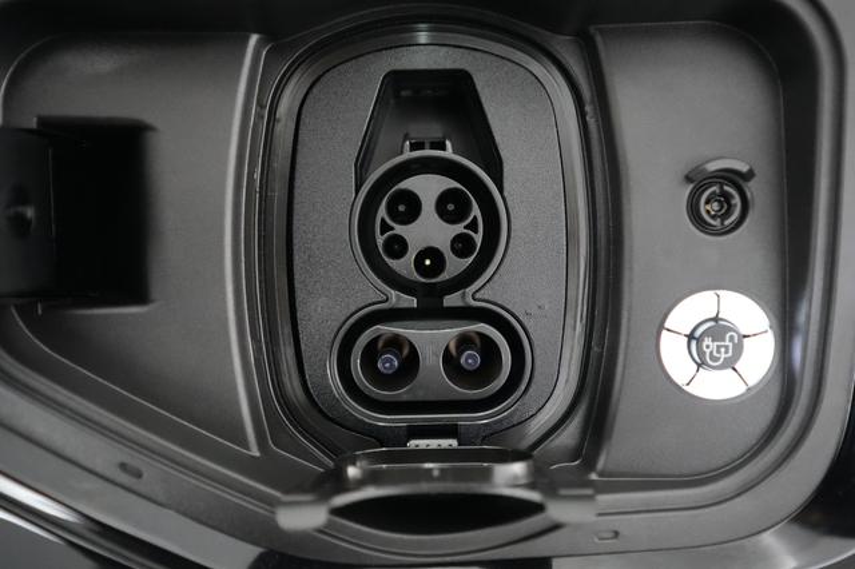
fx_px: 665
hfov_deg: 65.5
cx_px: 428
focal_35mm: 28
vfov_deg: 46.4
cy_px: 284
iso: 12800
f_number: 2.8
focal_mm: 28
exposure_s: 1/100
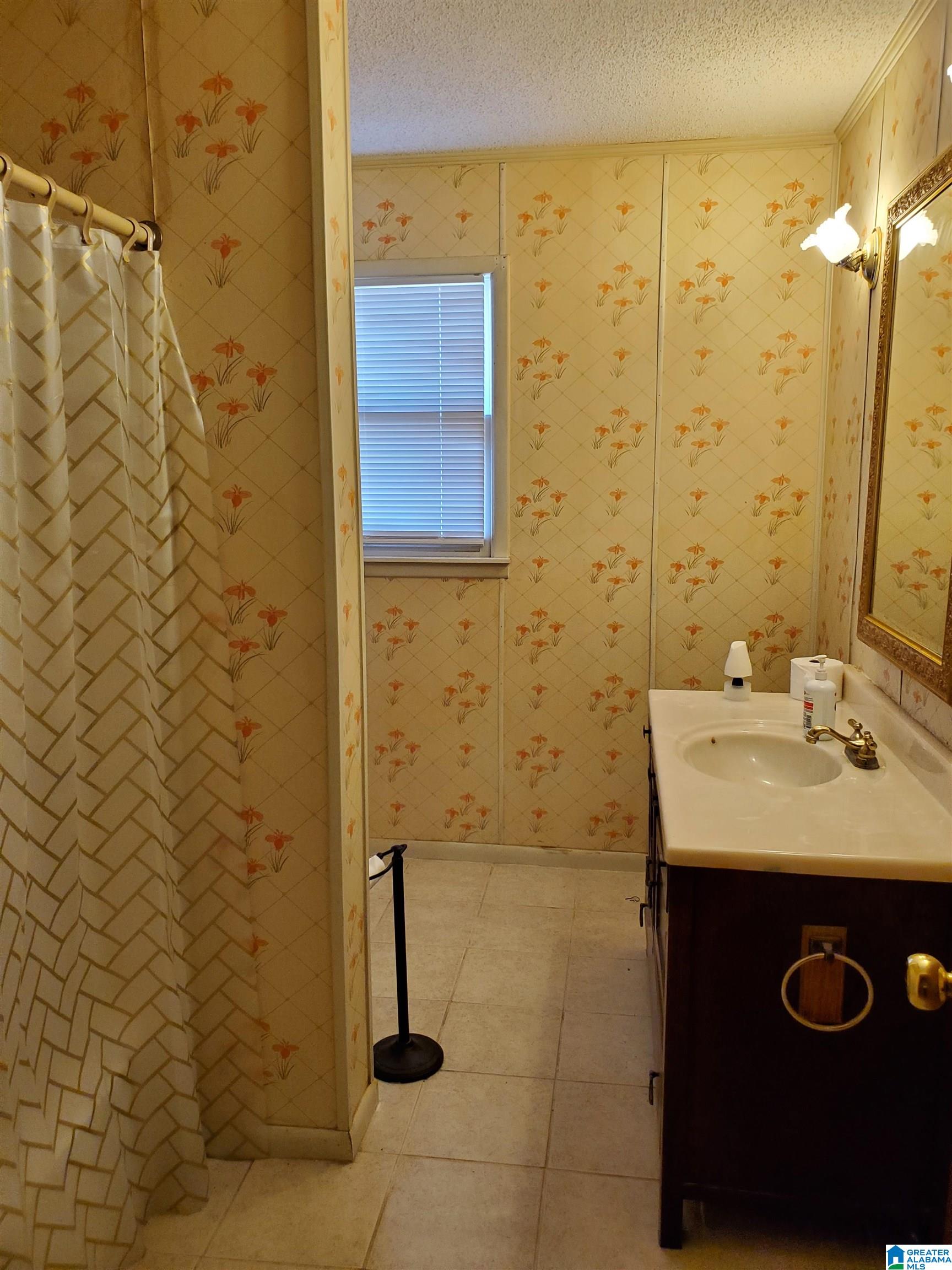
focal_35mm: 26
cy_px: 635
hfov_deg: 53.1
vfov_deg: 67.3
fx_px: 953
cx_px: 476
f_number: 2.4
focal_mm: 4.3
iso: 250
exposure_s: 1/60
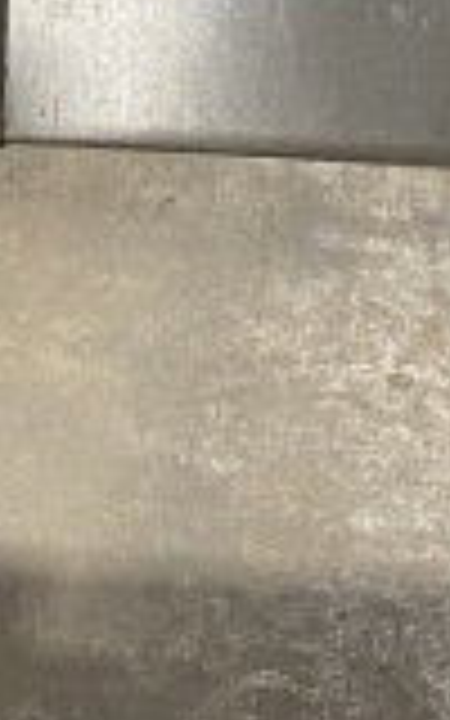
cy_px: -452
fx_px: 2747
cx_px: 288
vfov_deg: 13.8
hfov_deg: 9.4
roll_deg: -3.1
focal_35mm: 140
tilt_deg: -15.8
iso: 320
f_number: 1.8
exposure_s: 1/60
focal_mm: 4.25
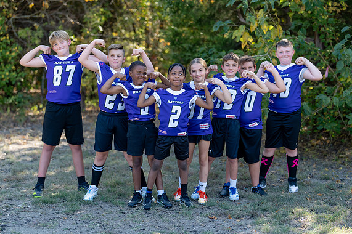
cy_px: 119
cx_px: 168
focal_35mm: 60
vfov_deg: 22.6
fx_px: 586
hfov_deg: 33.4
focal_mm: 50
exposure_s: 1/1000
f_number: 1.6
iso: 100
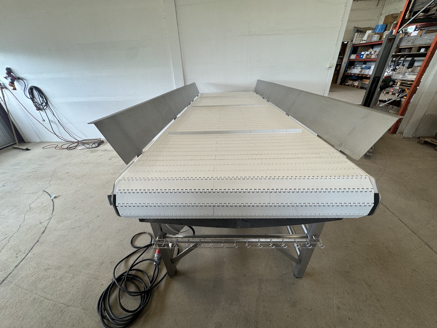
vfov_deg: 85.7
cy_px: 164
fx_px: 177
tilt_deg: -30.3
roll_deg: +2.6
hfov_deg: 102.1
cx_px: 218
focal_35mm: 14
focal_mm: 2.22
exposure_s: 1/100
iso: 80
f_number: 2.2
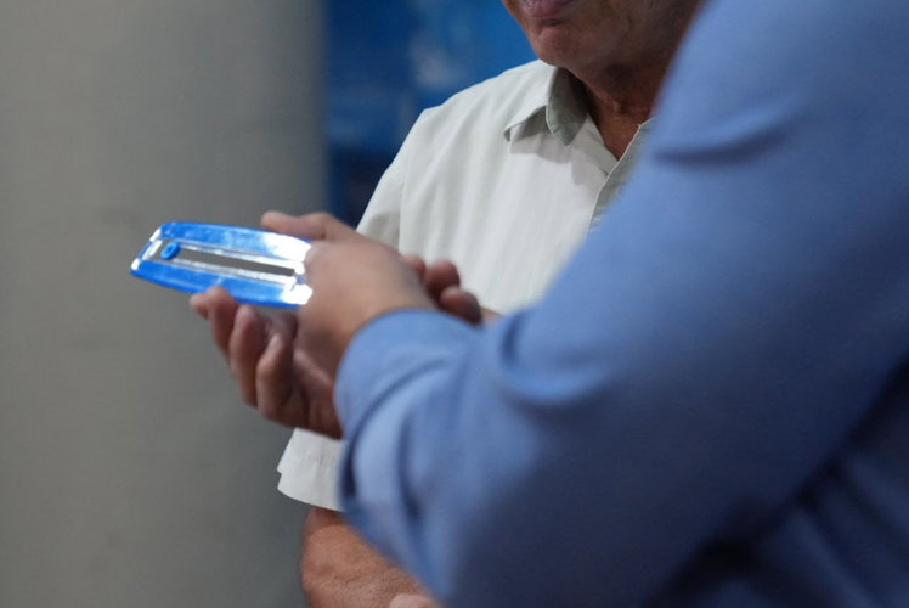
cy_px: 218
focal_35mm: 131
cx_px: 666
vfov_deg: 10.5
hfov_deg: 15.6
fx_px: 3310
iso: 2500
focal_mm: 70
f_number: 3.2
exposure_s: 1/160
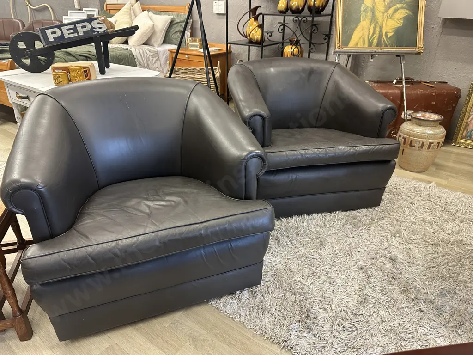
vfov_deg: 56.8
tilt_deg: -26.8
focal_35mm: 24
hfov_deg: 71.6
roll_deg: -0.9
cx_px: 236
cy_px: 178
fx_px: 328
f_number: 1.78
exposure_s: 1/50
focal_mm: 6.86
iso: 200
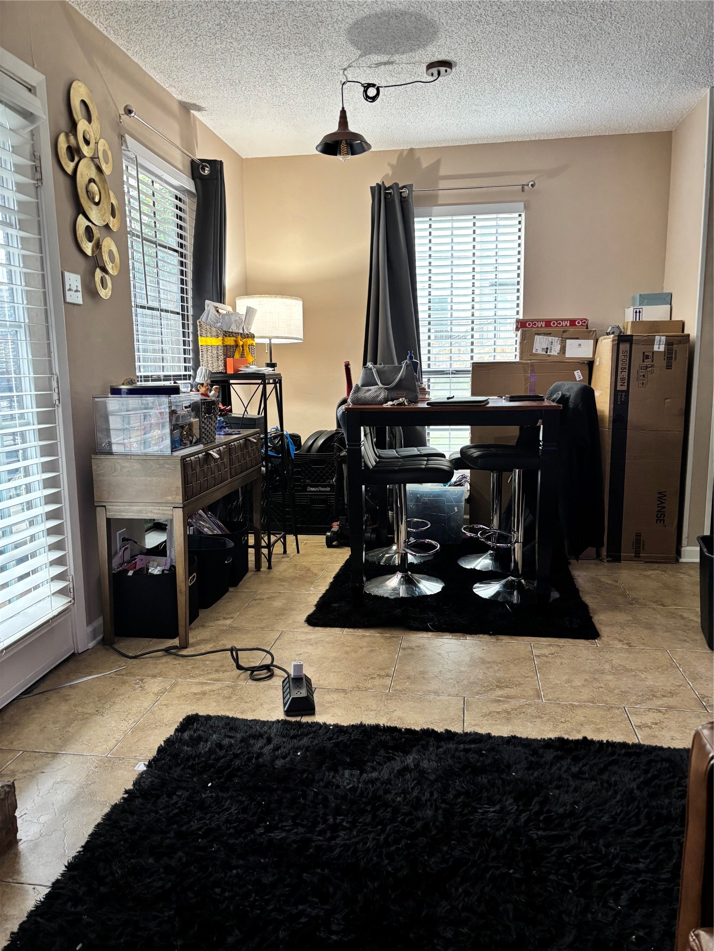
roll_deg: +0.4
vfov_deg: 67.3
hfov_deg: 53.1
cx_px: 357
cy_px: 476
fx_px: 715
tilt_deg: -14.6
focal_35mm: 26
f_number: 1.6
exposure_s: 1/60
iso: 200
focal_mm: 5.96
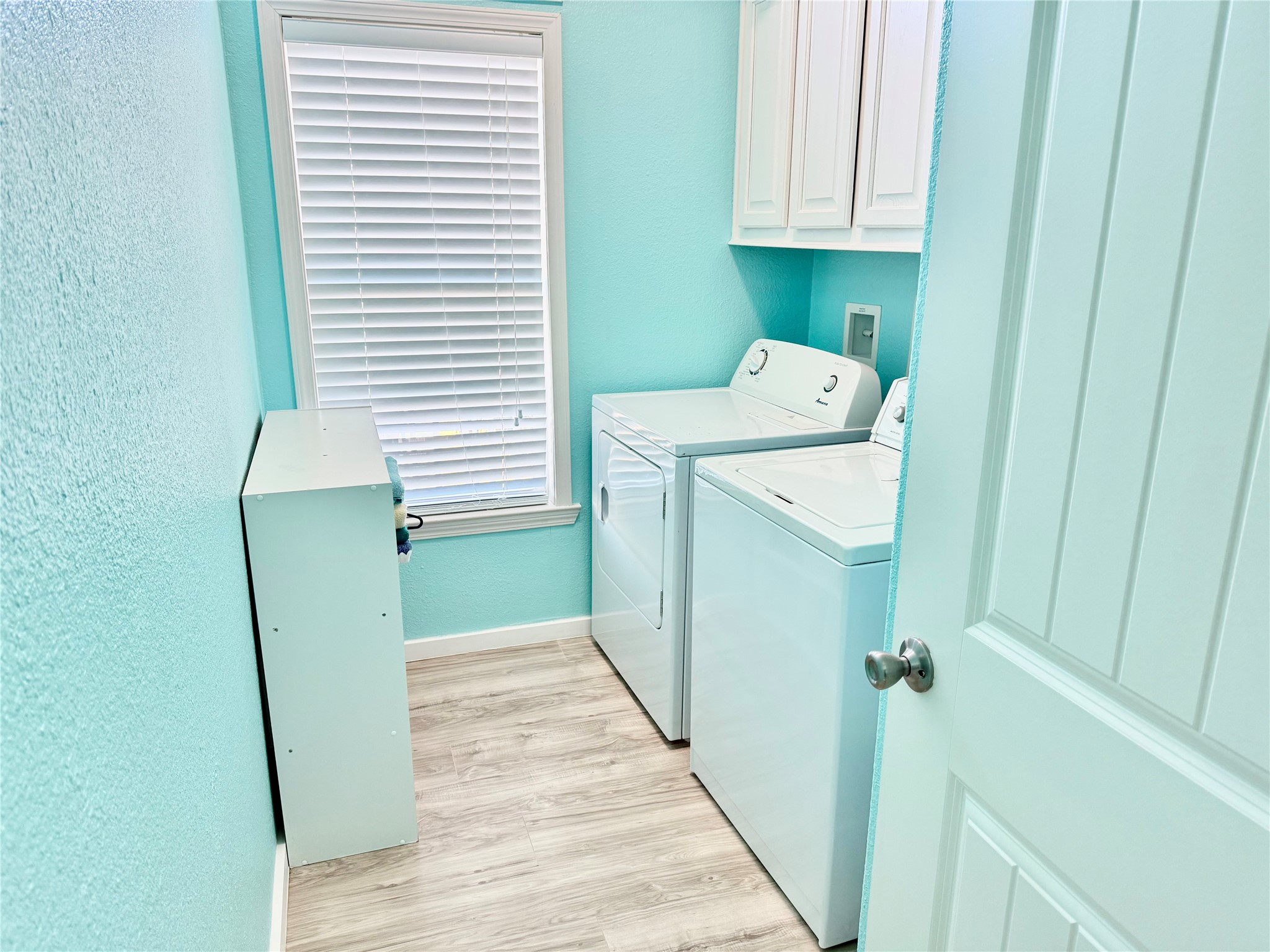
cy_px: 476
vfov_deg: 56.8
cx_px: 635
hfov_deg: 71.6
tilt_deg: -14.8
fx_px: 881
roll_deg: +0.1
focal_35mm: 24
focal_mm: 6.76
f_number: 1.78
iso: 160
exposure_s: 1/60
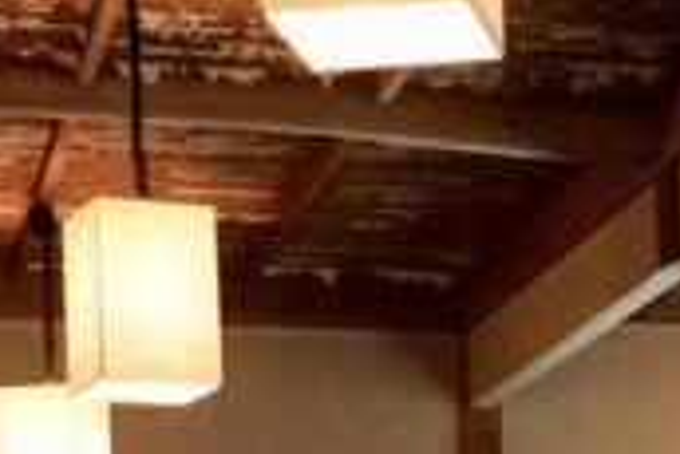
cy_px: 837
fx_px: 2703
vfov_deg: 9.2
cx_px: 913
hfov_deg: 13.7
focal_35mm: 143
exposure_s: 1/160
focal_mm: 16
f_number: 3.5
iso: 2500
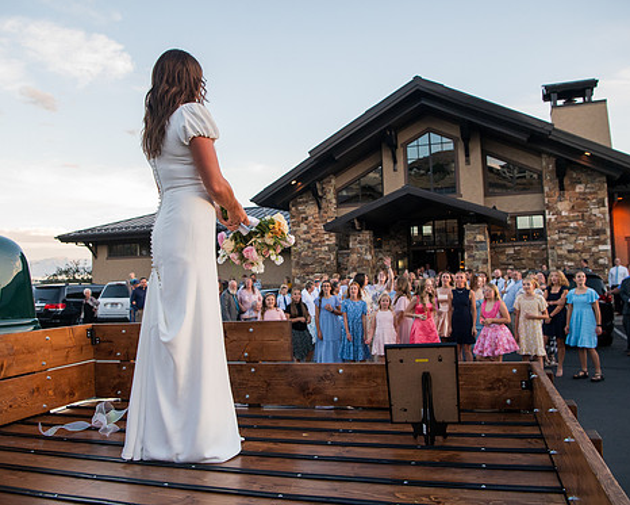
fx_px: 522
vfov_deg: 51.5
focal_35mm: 28
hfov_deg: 62.2
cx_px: 306
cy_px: 248
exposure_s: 1/1250
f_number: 5
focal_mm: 24
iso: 3200
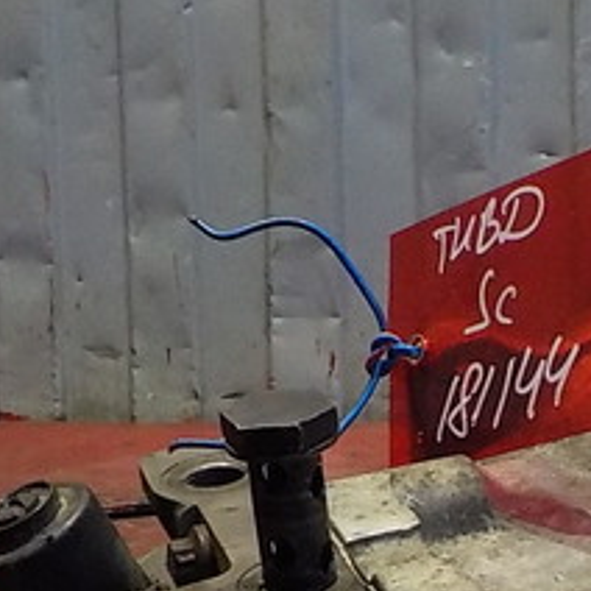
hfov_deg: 20.4
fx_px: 1545
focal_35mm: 80
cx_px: 686
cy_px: 638
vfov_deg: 20.7
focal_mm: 4.1
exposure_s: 1/50
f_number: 3.3
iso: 800
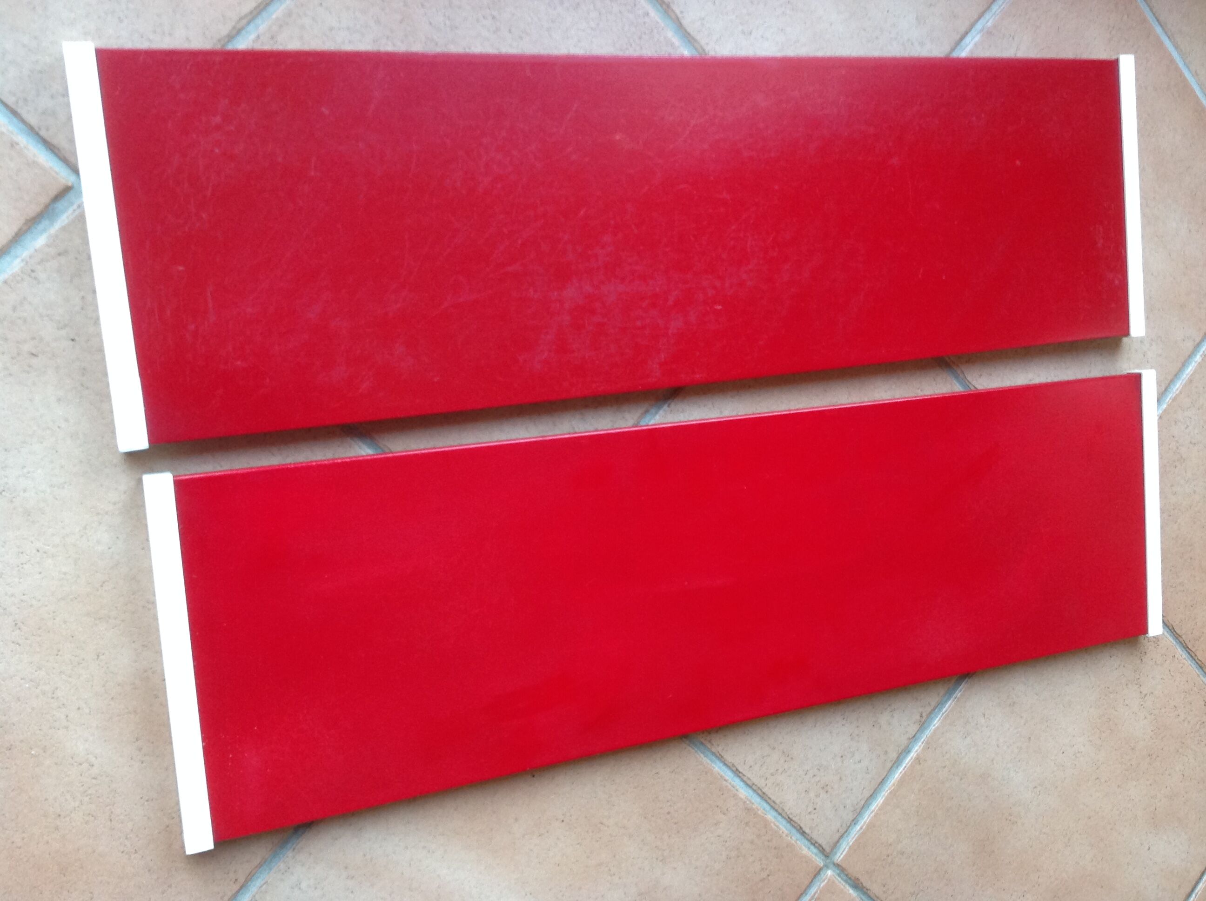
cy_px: 450
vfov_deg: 40.6
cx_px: 603
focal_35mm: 35
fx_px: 1218
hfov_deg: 52.7
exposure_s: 1/15
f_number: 2.4
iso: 125
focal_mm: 4.28
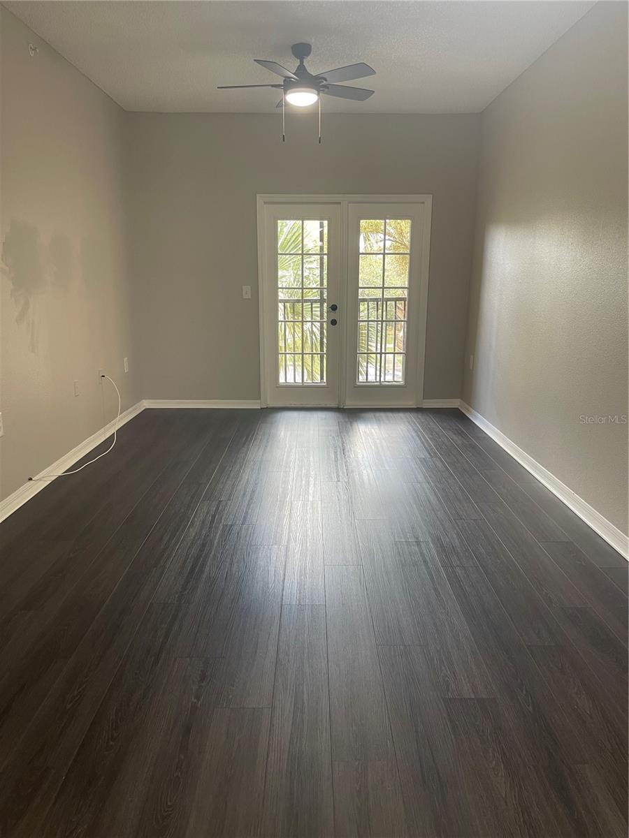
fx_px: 606
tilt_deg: -13.0
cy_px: 419
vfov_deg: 69.4
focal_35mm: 25
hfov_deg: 54.9
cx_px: 314
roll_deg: -0.5
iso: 100
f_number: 1.6
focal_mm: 5.1
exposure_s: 1/60
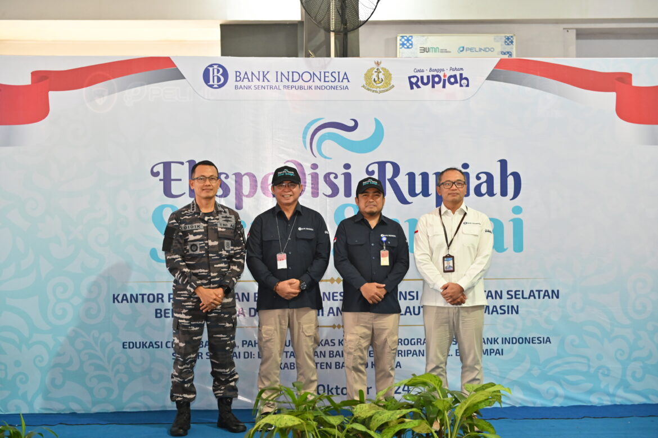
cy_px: 219
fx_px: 950
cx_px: 329
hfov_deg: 38.2
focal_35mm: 52
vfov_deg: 25.9
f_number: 2.8
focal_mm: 52
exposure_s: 1/100
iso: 2500
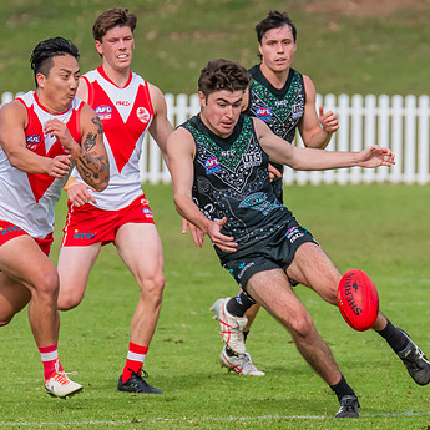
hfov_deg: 1.6
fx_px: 15839
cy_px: 175
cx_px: 245
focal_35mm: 1127
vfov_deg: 1.6
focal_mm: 420
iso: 800
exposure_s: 1/1600
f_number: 8
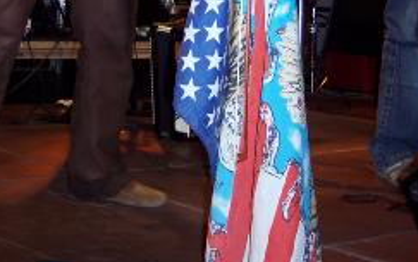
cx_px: 123
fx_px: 969
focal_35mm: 85
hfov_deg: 24.2
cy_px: -134
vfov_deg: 14.3
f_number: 2.8
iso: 100
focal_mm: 8
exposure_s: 1/60
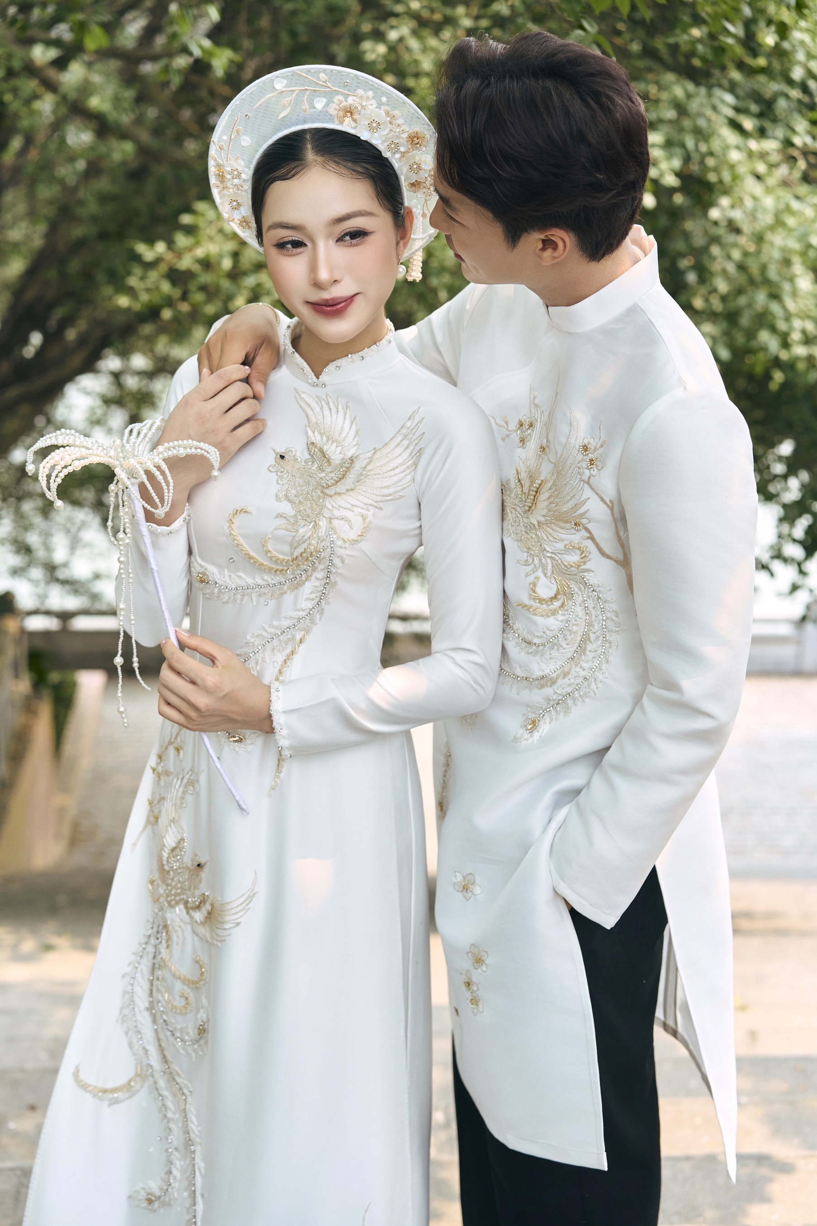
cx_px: 408
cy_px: 613
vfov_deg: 36.2
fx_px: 1872
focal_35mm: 55
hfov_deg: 24.6
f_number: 4
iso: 250
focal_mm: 55
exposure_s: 1/200
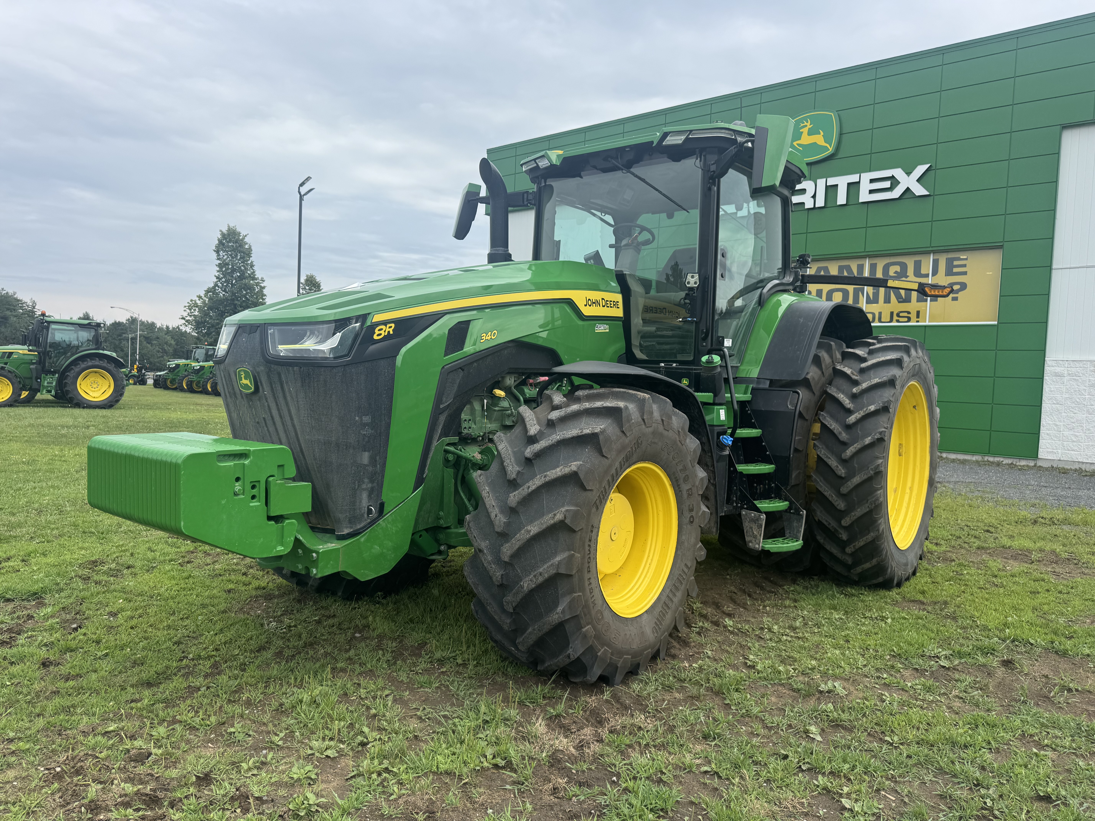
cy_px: 410
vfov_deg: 56.8
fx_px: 759
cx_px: 548
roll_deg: -3.3
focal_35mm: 24
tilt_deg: -2.6
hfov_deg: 71.6
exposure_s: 1/3413
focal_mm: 6.76
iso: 80
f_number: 1.78
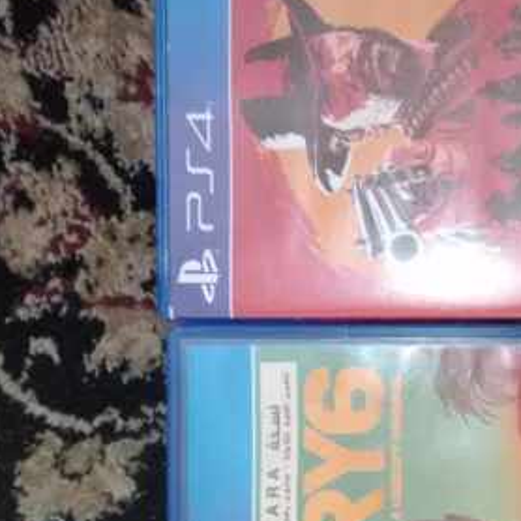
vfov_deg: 30.0
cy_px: 309
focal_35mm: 57
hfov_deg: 28.5
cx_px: 500
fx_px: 971
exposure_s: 1/33.3
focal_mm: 3.37
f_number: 2.2
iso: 912
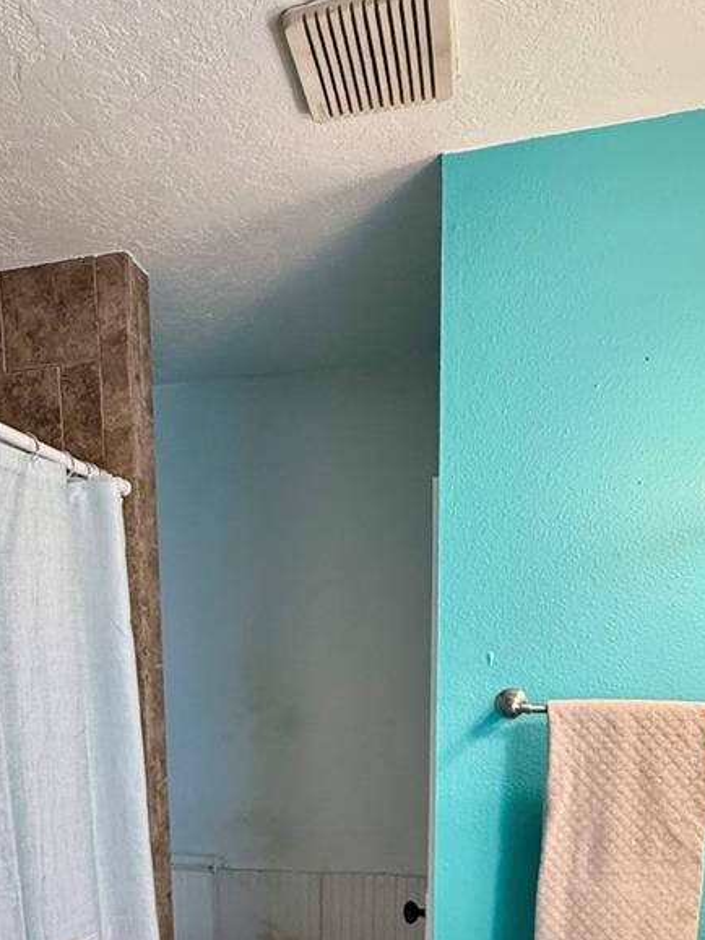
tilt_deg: -7.0
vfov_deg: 56.0
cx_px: 257
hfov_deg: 47.7
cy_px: 787
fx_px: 788
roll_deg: +0.1
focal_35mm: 29
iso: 250
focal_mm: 2.22
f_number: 2.2
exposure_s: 1/60
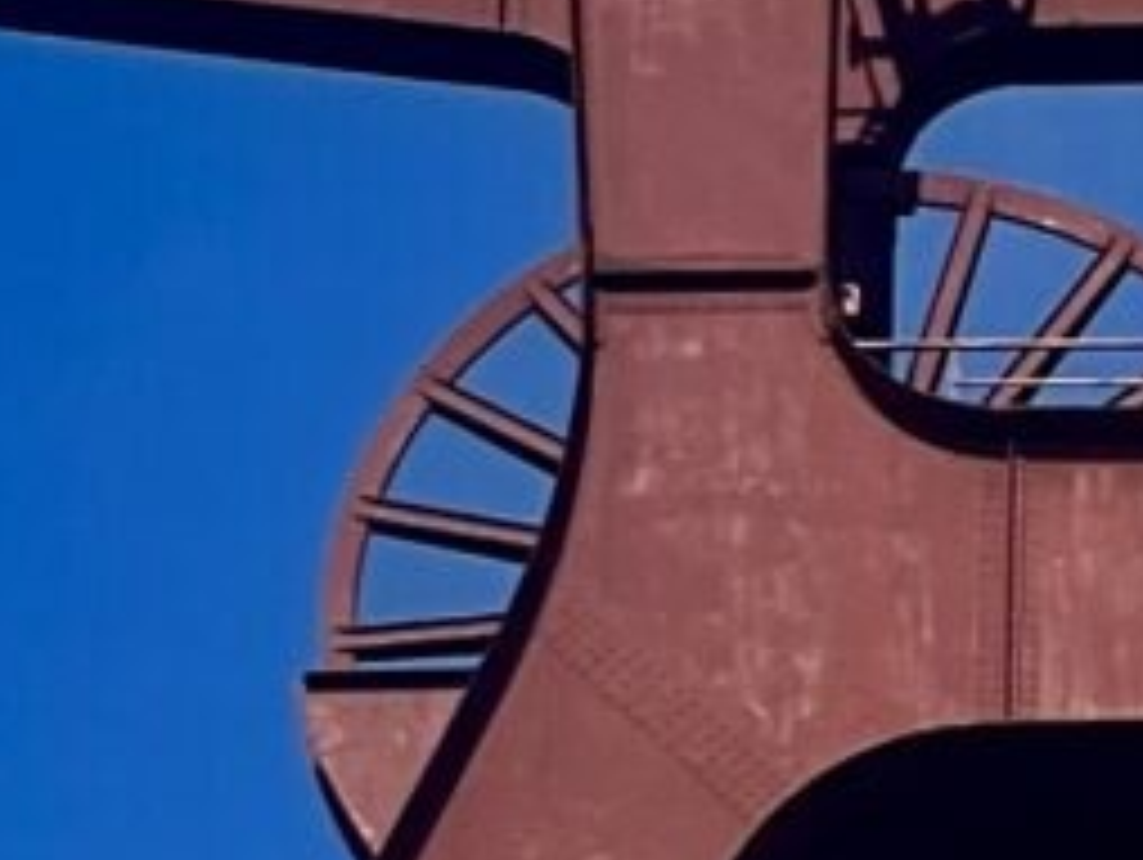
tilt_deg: +32.0
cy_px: 1045
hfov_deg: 5.0
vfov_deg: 3.8
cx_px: 1602
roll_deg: +0.4
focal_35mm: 393
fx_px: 12989
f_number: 2
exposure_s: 1/1229
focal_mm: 6
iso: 25
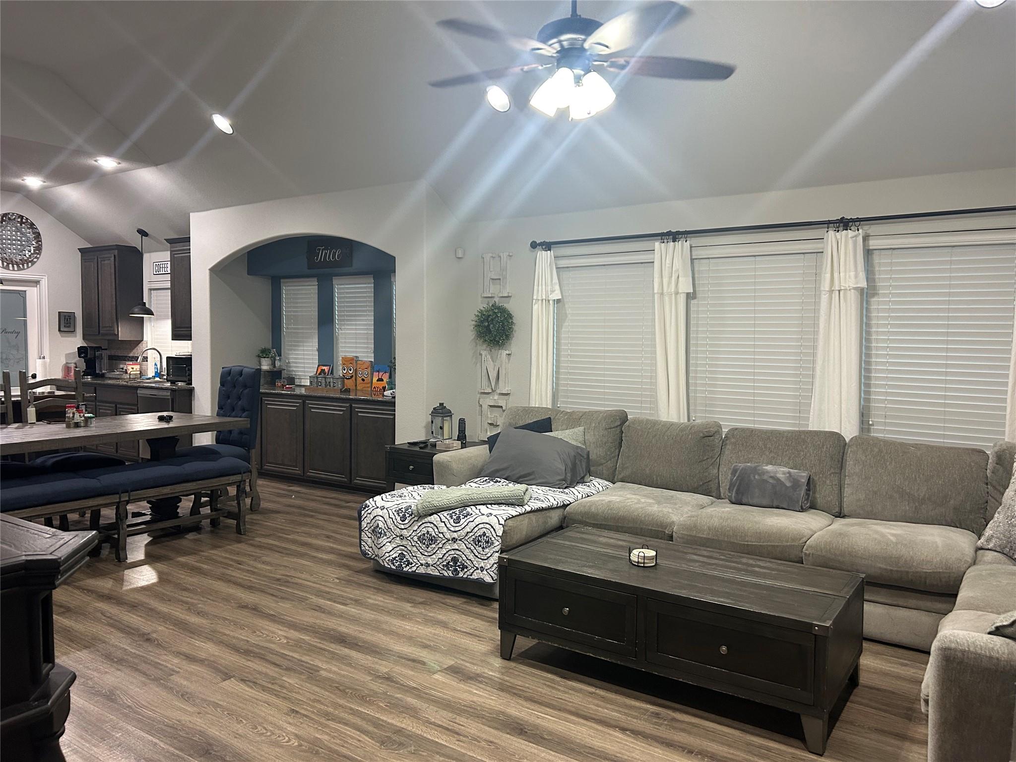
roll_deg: -0.2
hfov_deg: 67.3
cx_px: 508
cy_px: 381
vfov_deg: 53.1
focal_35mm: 26
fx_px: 763
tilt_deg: -3.3
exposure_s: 1/60
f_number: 1.5
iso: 200
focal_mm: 5.7
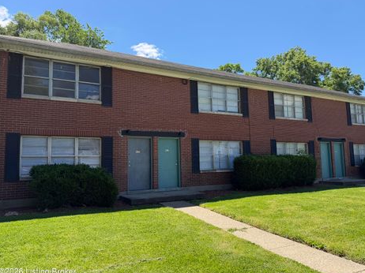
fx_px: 274
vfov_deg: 53.0
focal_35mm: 26
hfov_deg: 67.3
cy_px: 137
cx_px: 195
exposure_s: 1/2525
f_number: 1.78
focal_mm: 6.76
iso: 80
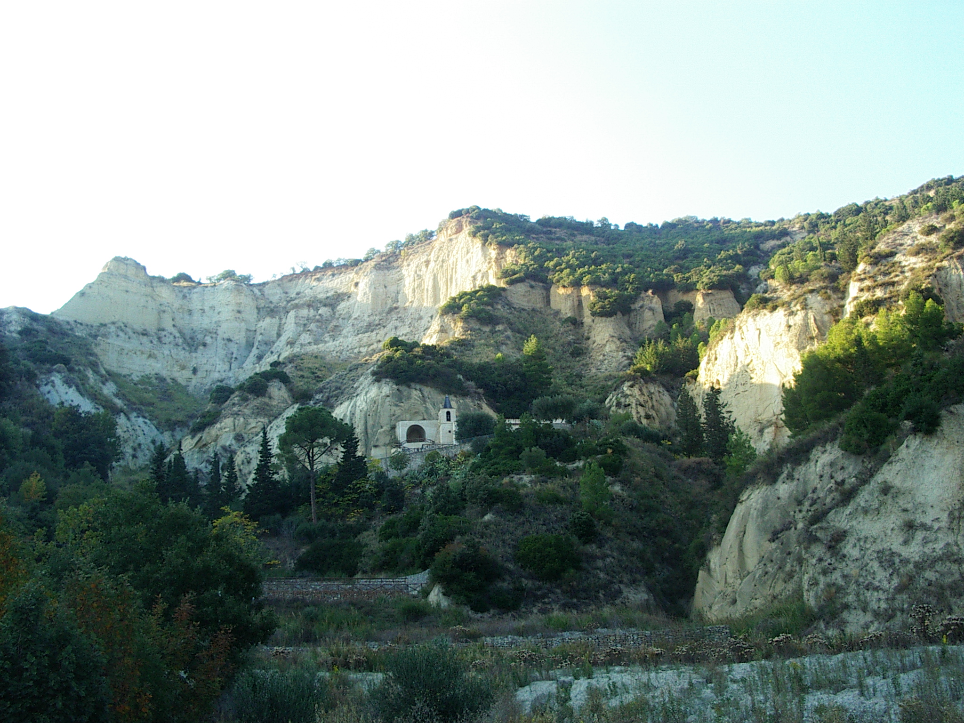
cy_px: 362
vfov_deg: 37.7
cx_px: 482
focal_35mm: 38
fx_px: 1058
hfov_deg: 49.0
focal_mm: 5.8
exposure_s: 1/80
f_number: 4.8
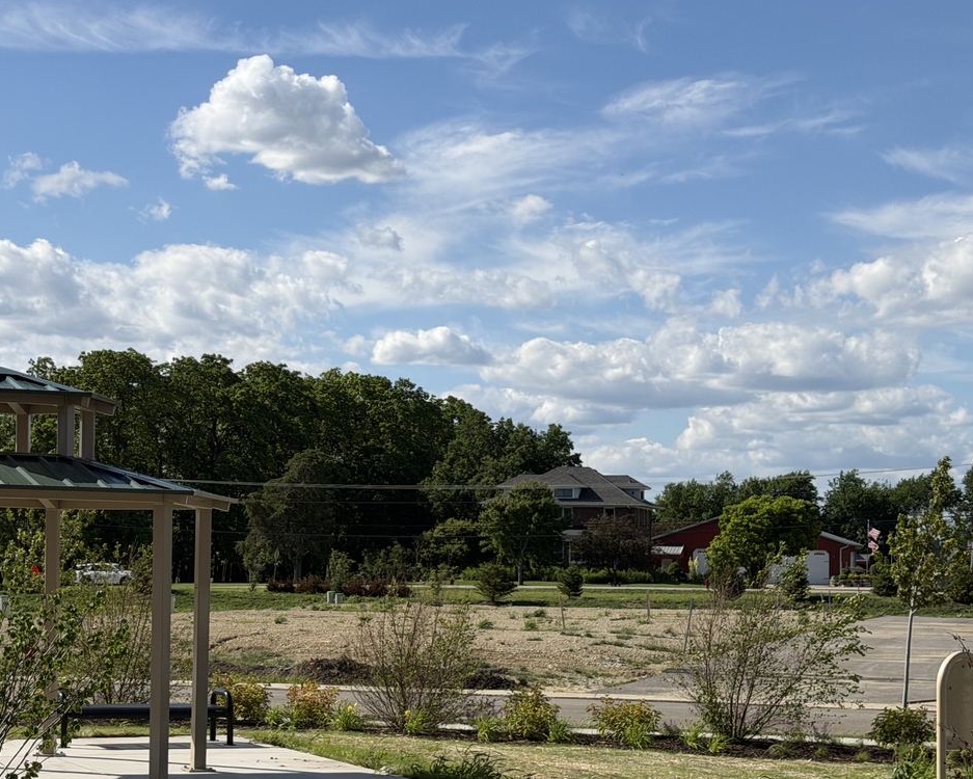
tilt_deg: +0.3
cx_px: 347
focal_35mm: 72
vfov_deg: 21.2
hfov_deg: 26.3
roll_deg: -0.6
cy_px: 504
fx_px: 2074
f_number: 1.78
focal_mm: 6.76
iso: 64
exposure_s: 1/7874
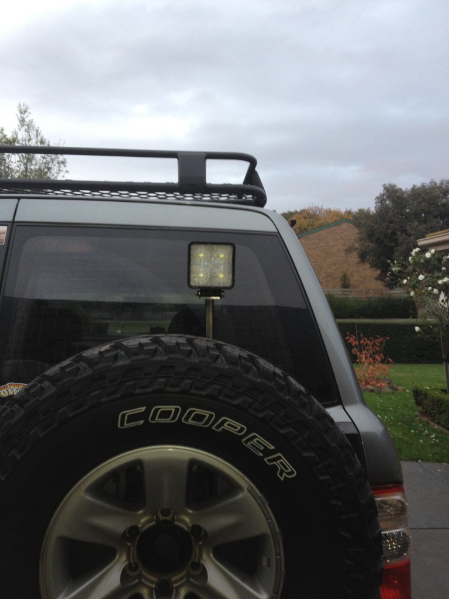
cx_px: 224
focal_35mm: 35
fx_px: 605
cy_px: 300
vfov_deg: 52.6
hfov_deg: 40.7
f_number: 2.4
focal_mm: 4.3
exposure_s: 1/20
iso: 100
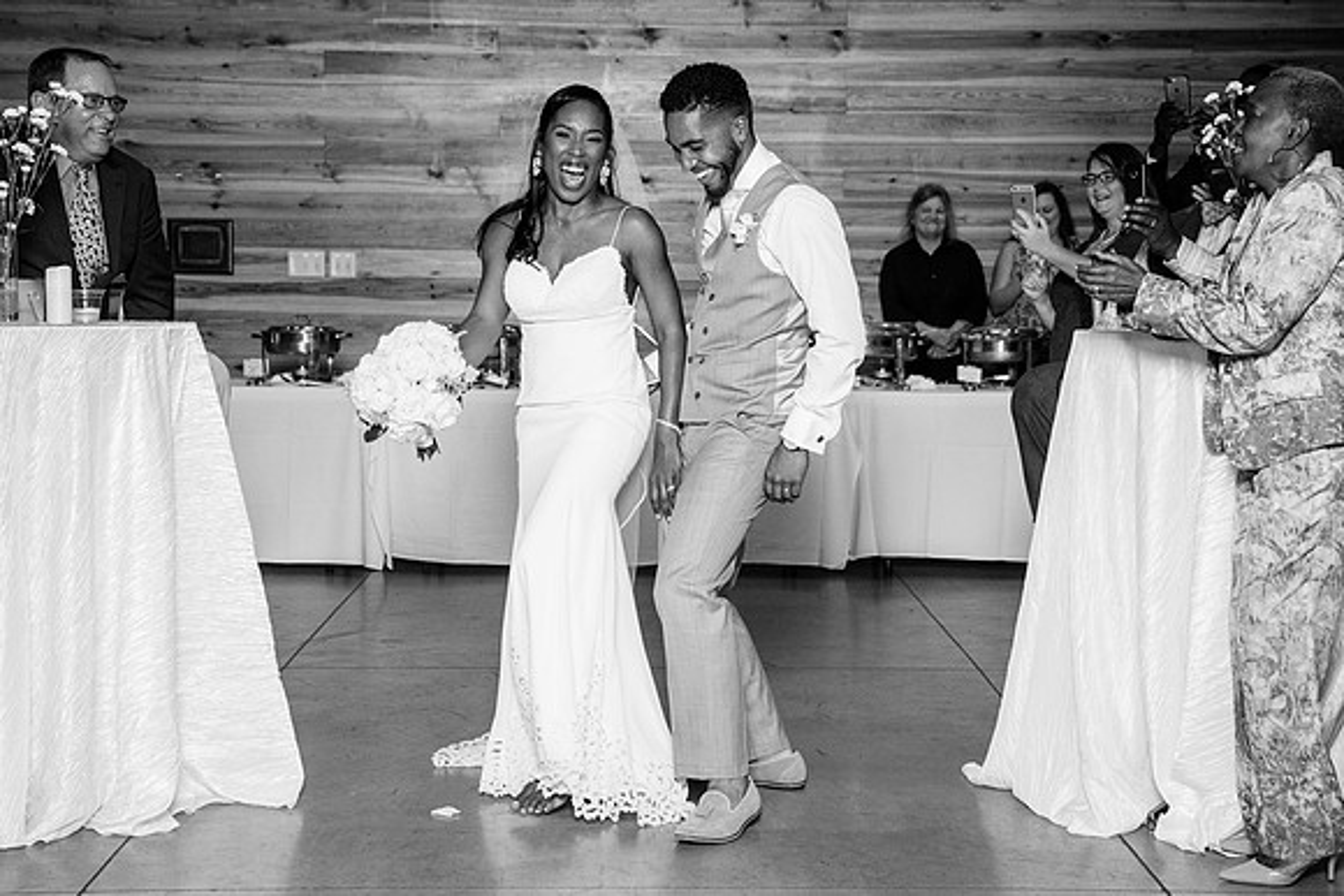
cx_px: 695
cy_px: 426
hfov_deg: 32.0
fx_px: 2344
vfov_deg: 21.7
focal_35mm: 63
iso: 2000
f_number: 4.5
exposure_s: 1/200
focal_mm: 52
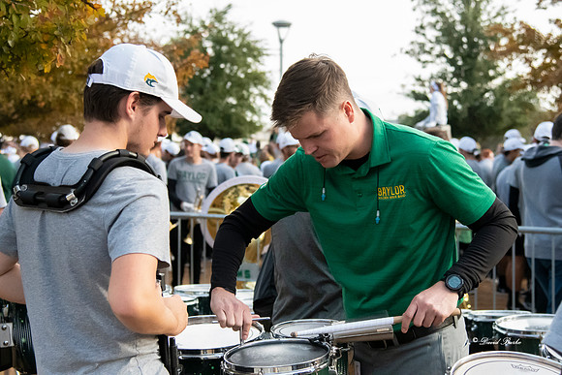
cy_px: 188
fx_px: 1124
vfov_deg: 18.9
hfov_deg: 28.1
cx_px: 281
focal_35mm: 72
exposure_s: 1/8000
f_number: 4
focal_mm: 48
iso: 12800
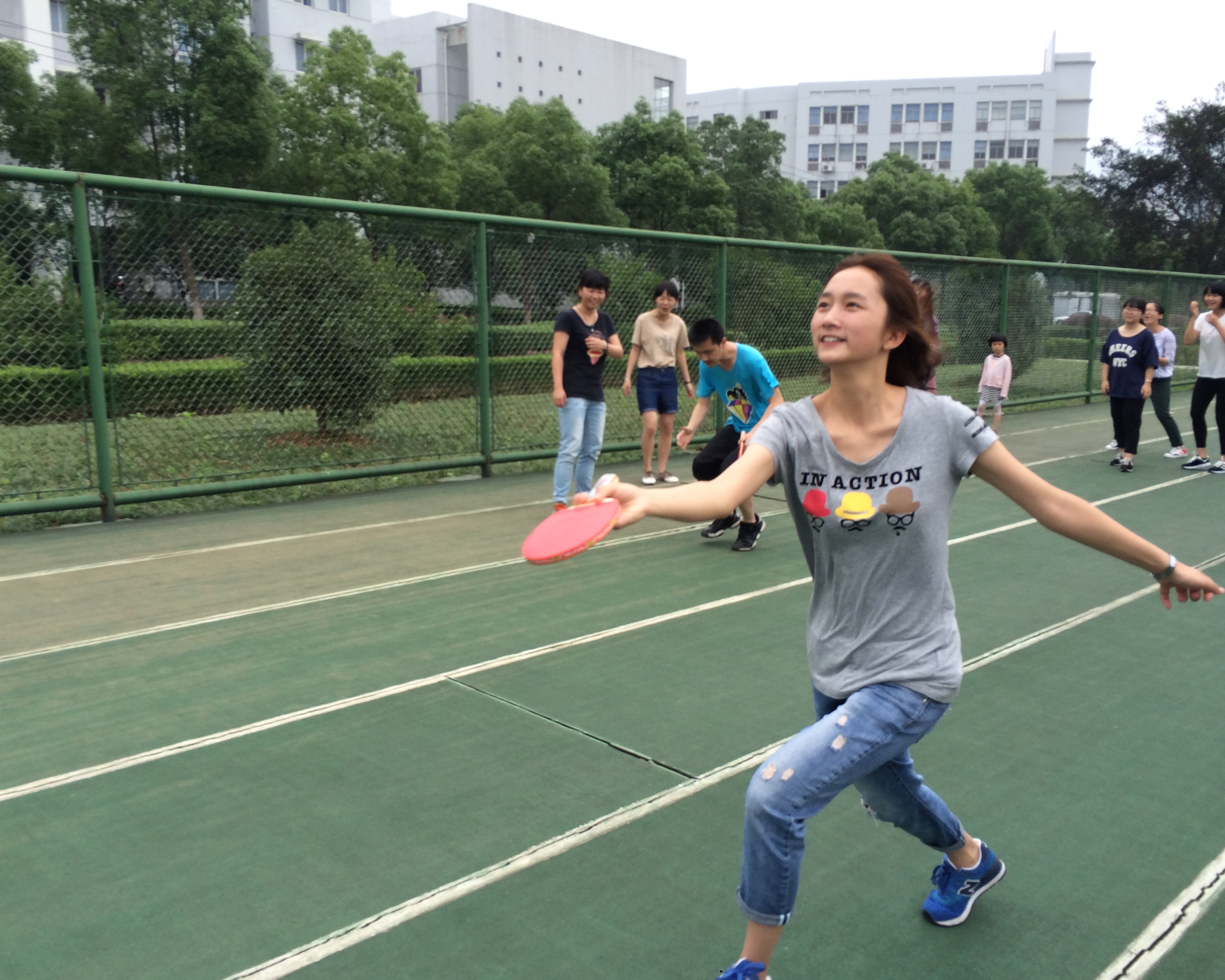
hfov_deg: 57.2
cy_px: 494
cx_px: 589
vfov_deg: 47.1
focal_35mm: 31
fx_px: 1124
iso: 32
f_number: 2.2
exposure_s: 1/622
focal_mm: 4.15
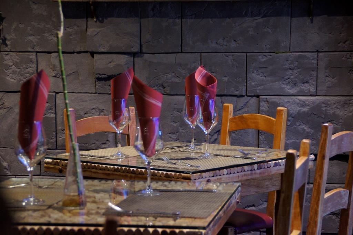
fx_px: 1102
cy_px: 118
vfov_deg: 12.1
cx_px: 176
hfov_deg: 18.2
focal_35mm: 112
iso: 6400
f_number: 5.6
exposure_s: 1/80
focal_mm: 75
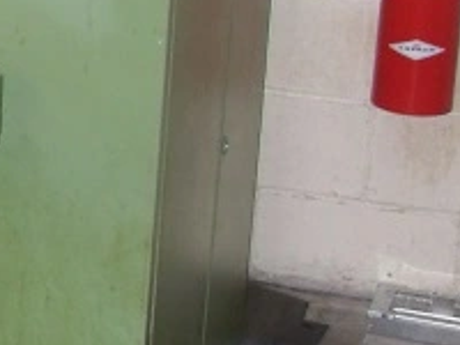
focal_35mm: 136
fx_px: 1807
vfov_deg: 10.8
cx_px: -451
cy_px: 14
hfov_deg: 12.7
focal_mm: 6.3
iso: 160
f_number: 2.8
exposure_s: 1/45
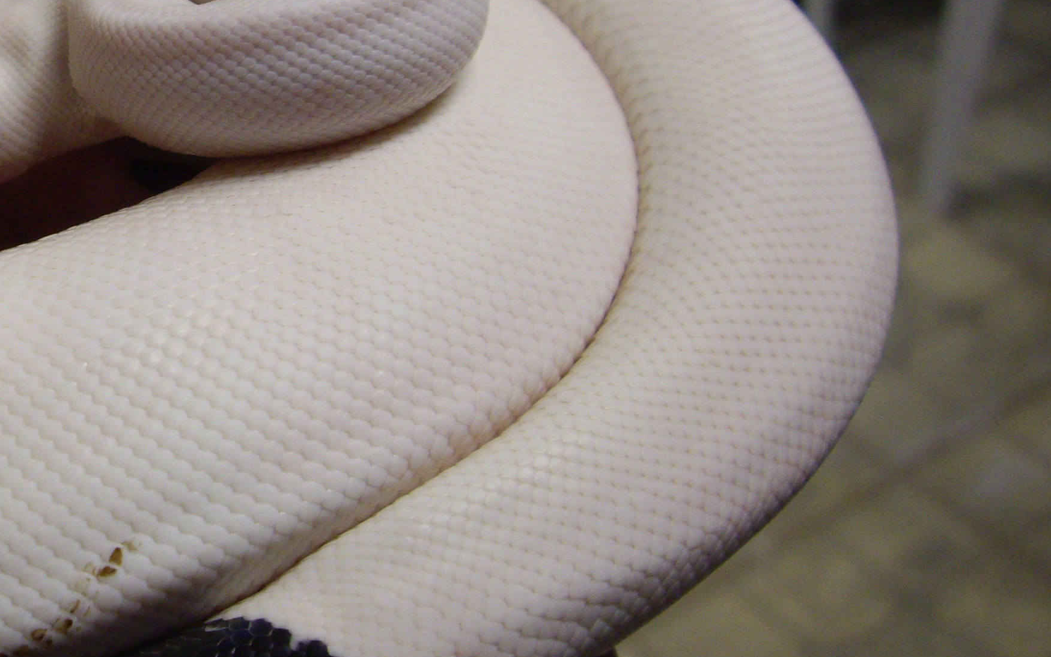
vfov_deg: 15.5
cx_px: 38
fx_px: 2406
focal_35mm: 84
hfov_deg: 23.7
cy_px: 146
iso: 200
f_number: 2.8
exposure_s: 1/60
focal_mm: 7.9
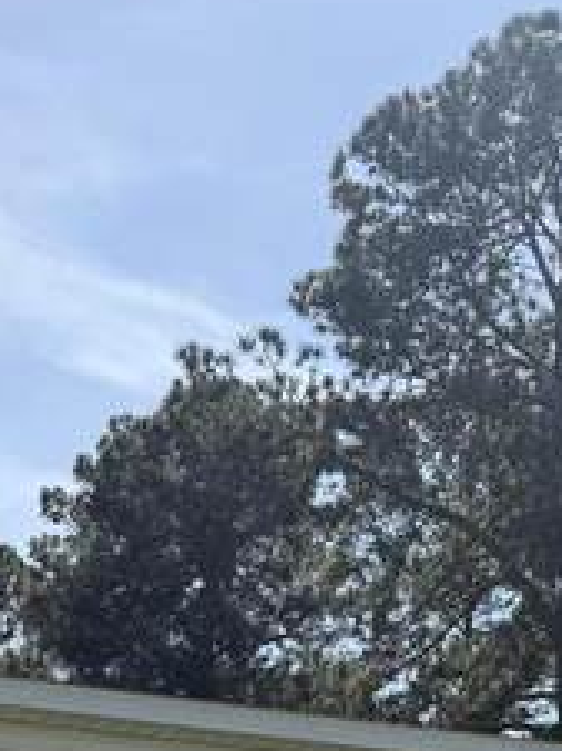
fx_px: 2212
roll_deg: -1.1
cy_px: 1333
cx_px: 605
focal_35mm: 102
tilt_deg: -2.4
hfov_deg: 14.2
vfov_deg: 16.3
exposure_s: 1/3759
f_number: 1.78
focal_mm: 6.76
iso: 80
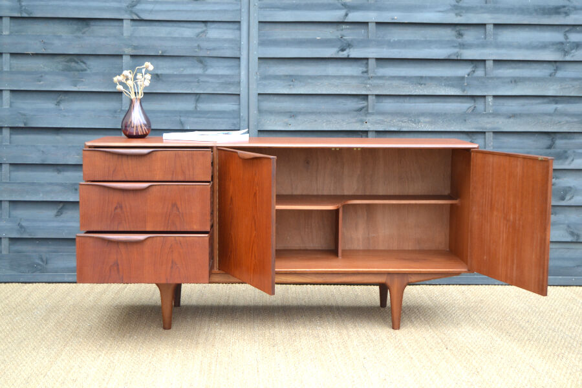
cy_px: 194
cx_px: 291
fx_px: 849
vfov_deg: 25.8
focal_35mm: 52
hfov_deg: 37.9
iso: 500
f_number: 4.5
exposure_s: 1/60
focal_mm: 35
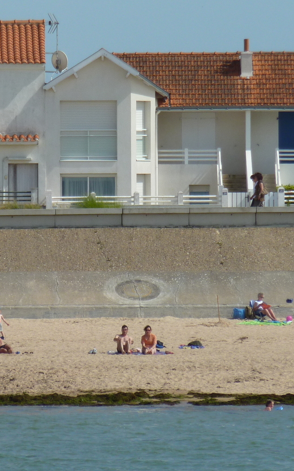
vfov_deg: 3.6
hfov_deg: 2.2
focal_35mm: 587
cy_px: 180
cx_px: 73
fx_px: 7524
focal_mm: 49.2
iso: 80
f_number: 5.6
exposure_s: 1/640
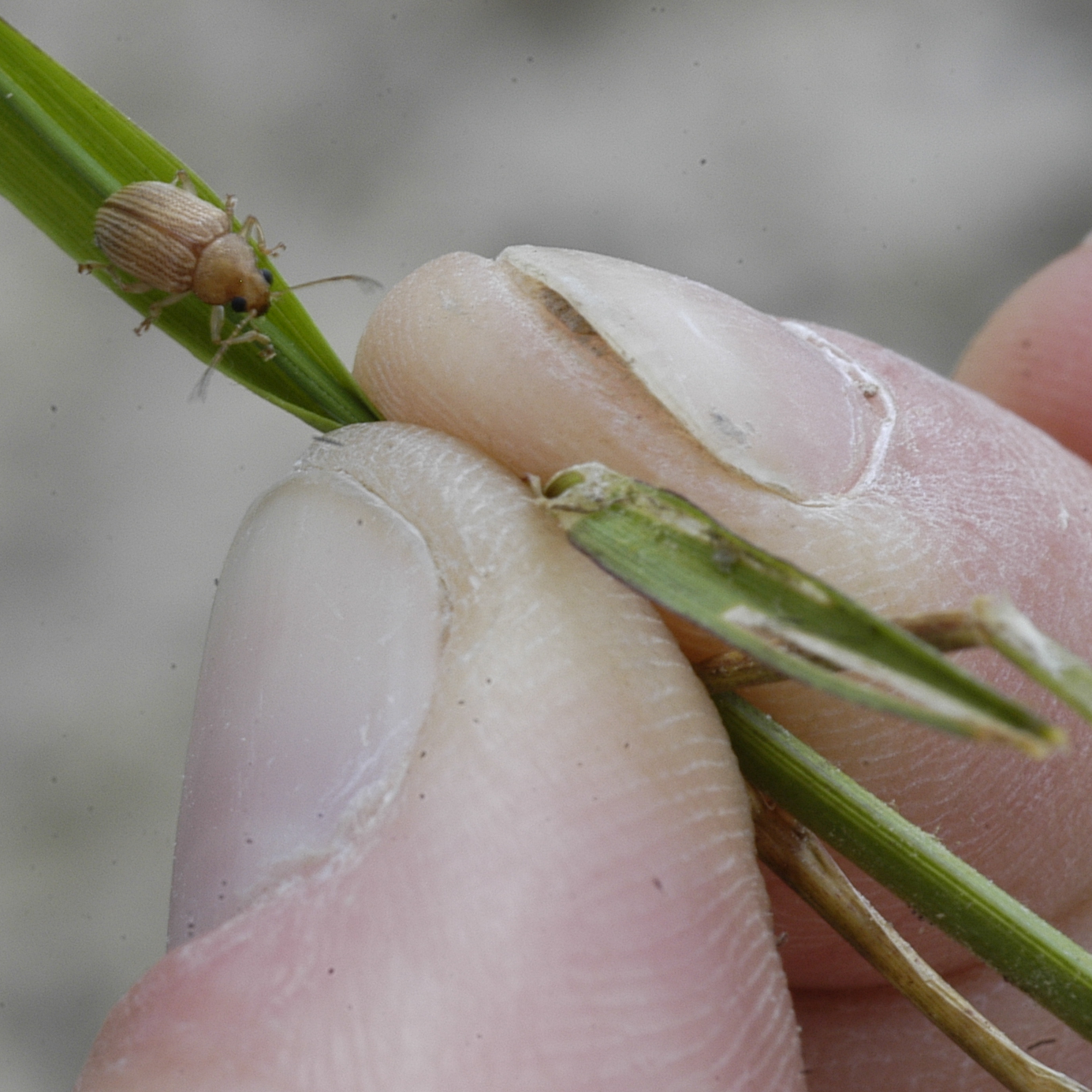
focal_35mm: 166
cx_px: 154
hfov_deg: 10.5
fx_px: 5925
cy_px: 345
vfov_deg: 10.5
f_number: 22
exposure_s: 1/40
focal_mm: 60
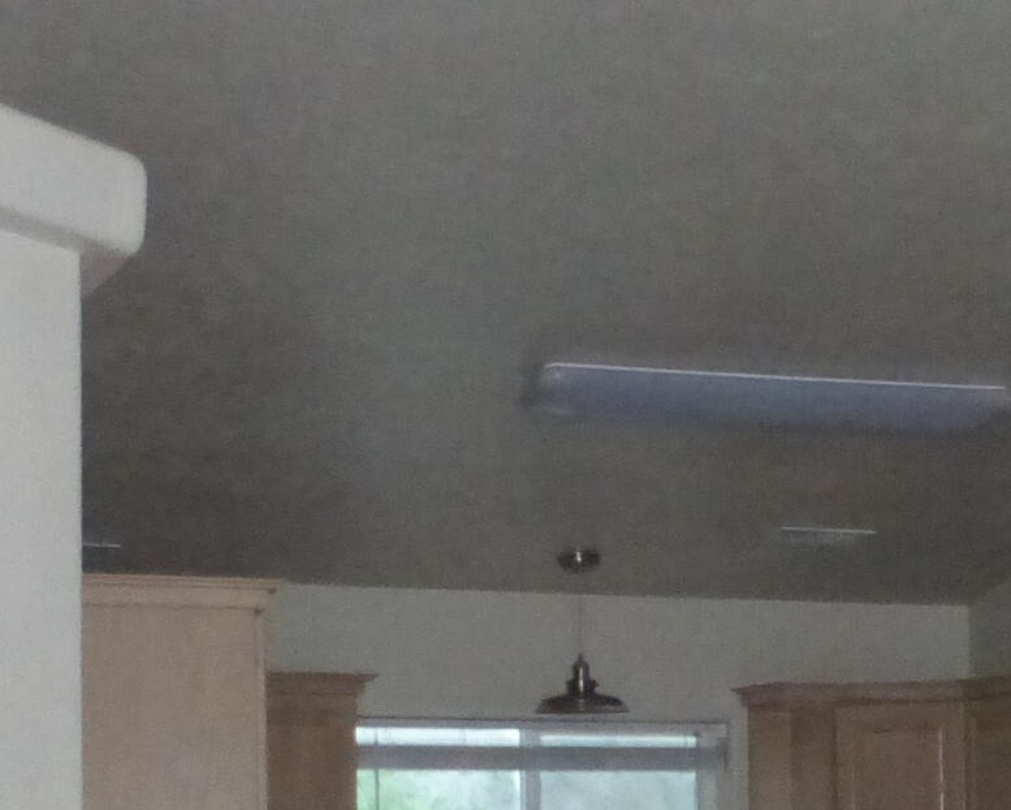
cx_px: 1140
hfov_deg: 18.7
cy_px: 892
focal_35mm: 98
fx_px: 2933
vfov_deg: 15.3
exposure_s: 1/60
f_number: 3.3
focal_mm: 4.4
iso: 800
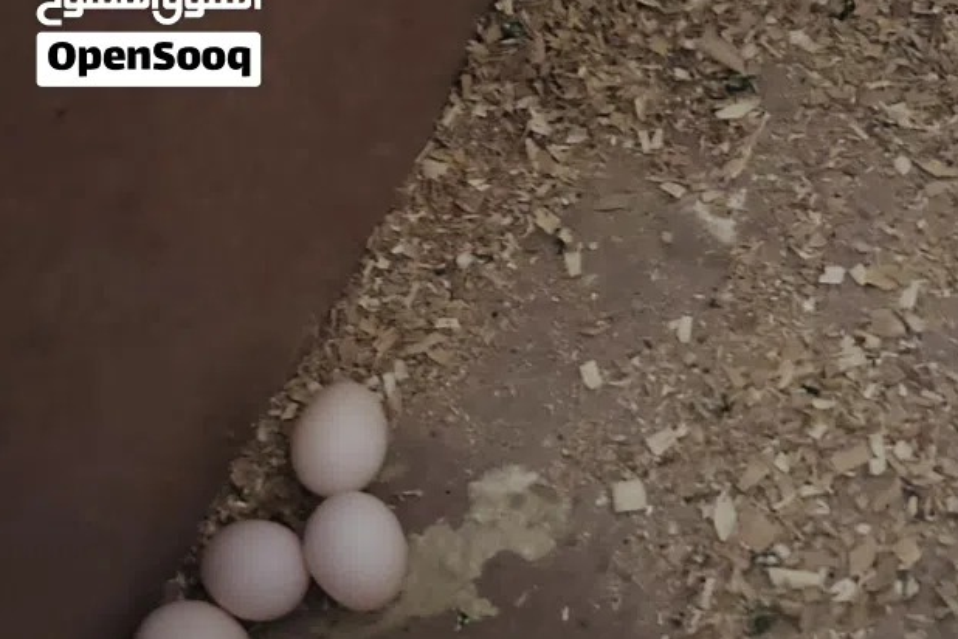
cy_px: 310
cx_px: 495
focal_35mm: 28
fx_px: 745
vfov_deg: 46.4
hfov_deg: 65.5
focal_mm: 5.7
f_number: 1.5
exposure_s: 1/30
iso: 800
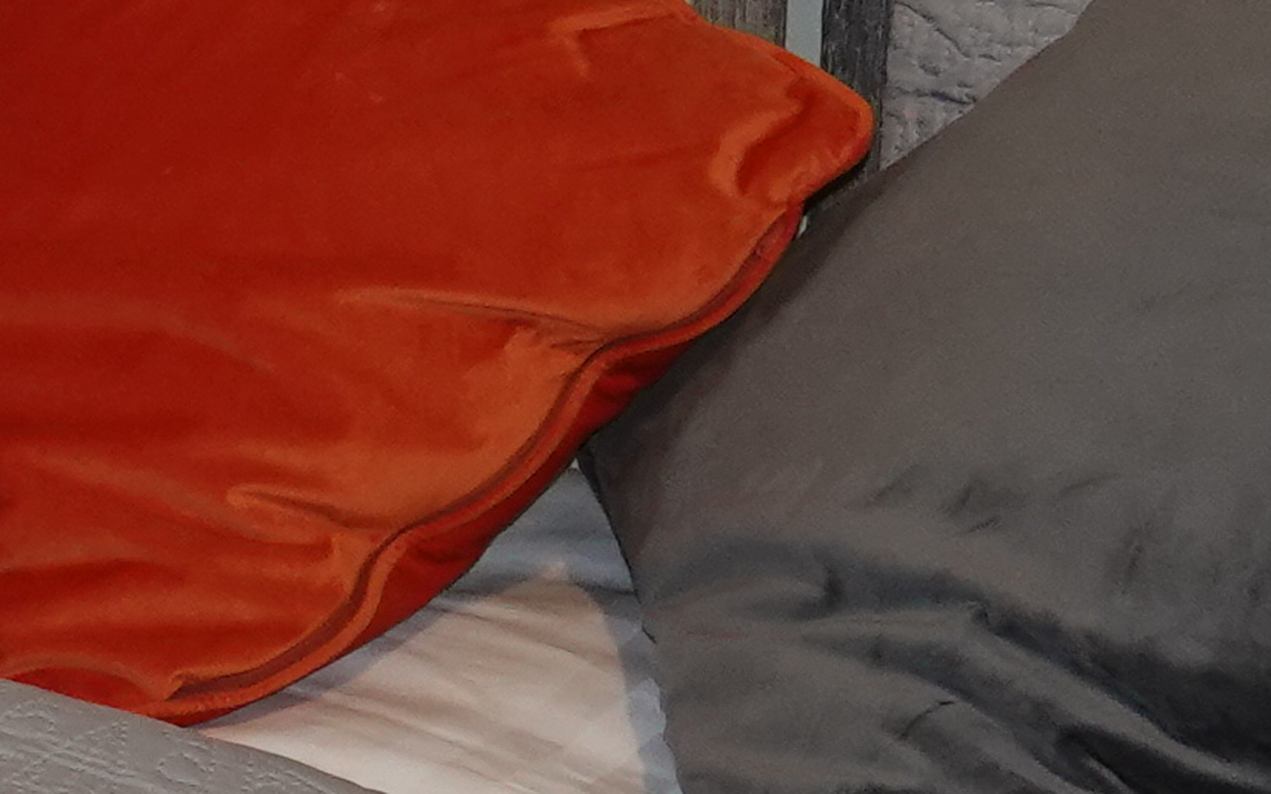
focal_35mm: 162
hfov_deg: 12.2
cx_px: -794
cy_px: -40
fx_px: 5611
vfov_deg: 8.0
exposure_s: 1/30
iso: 400
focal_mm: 9
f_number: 2.8
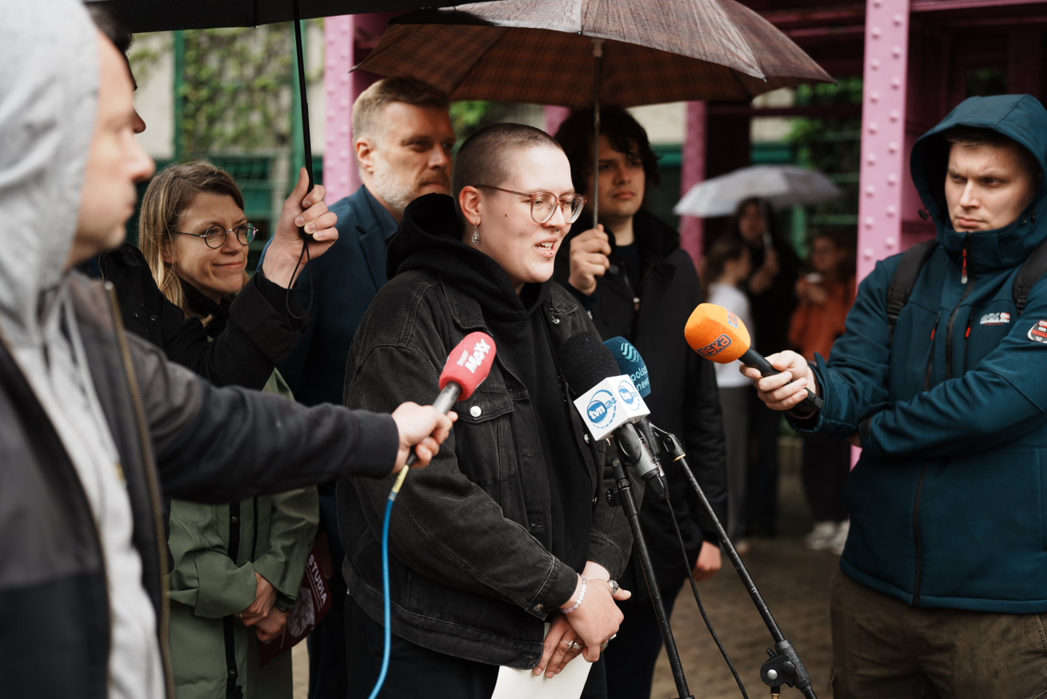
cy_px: 350
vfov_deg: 27.6
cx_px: 524
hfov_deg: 40.3
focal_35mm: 49
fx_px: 1426
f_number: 2.2
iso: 100
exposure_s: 1/500
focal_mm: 49
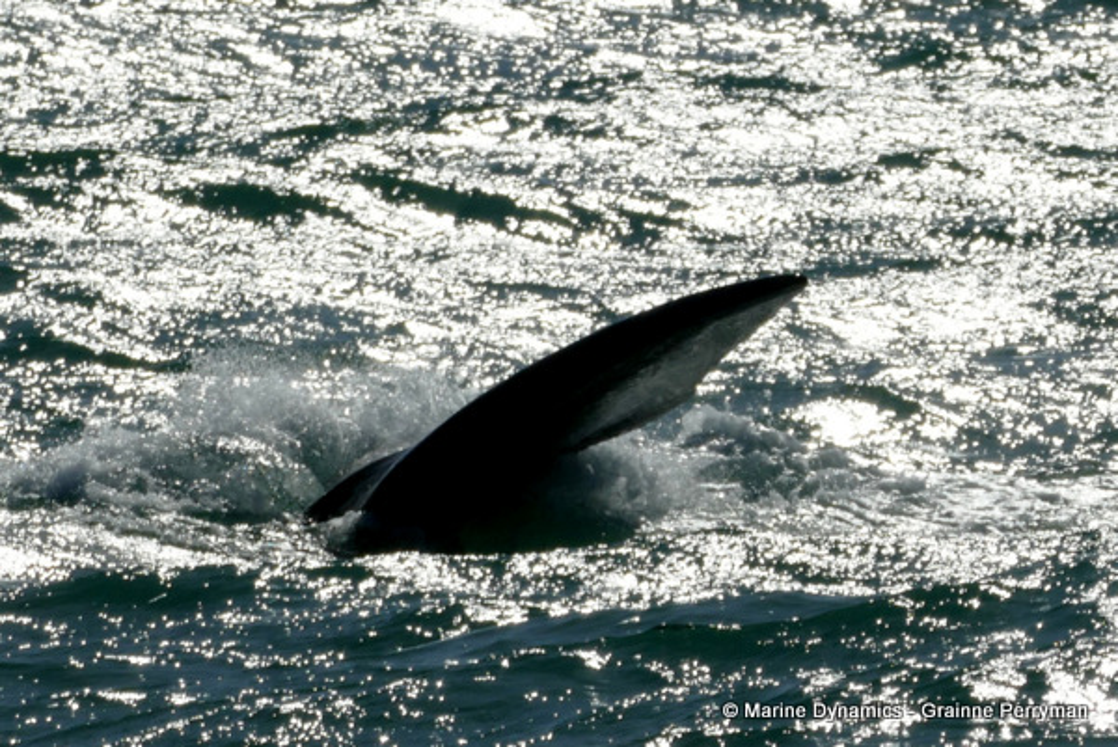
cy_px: 374
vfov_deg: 3.8
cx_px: 559
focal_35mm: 361
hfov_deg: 5.7
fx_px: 11219
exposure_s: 1/2000
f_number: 8
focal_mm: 131.62
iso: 125
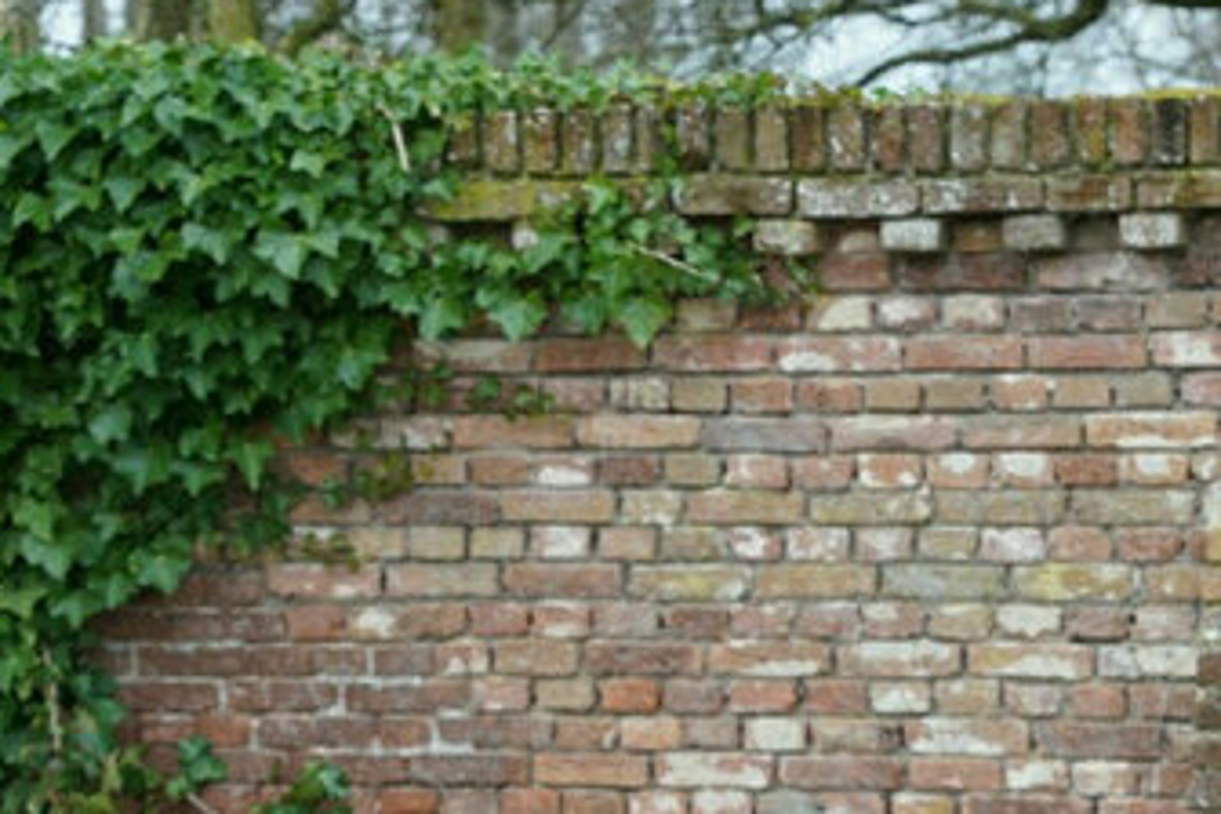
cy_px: 1374
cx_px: 818
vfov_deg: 6.3
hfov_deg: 9.6
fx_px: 7258
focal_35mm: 214
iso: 400
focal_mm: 60
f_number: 5.6
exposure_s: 1/60
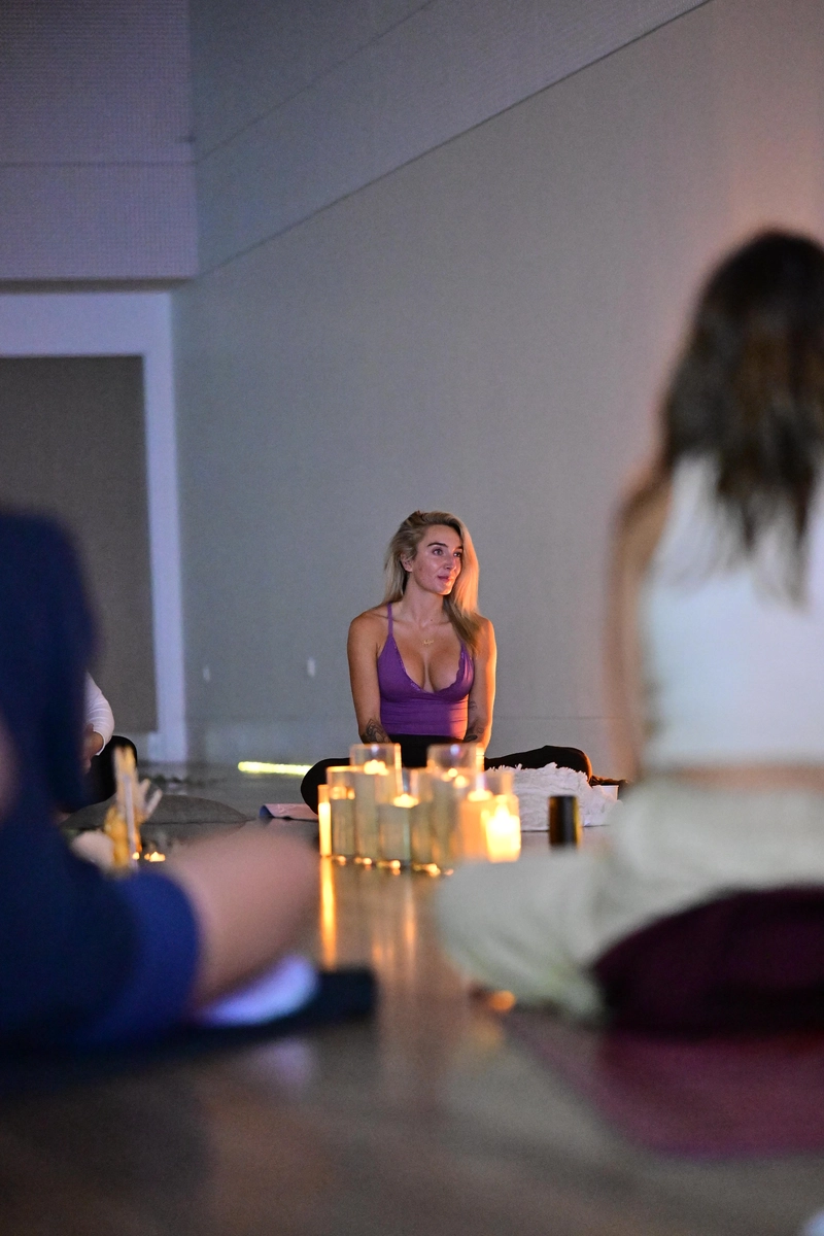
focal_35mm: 112
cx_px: 412
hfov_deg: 12.2
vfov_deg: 18.3
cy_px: 618
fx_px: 3845
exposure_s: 1/160
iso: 6400
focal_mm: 75
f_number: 1.2
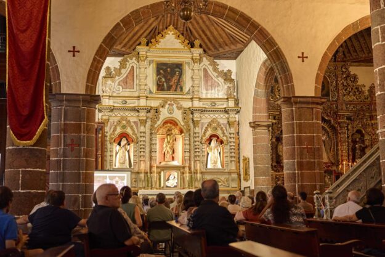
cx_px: 192
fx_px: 471
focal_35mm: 44
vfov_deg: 30.5
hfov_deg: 44.5
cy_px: 128
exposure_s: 1/80
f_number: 2.8
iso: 2500
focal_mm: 44
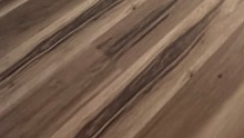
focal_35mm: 71
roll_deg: +0.6
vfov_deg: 10.8
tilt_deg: -6.9
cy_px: -285
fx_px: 460
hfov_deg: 28.6
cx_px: 220
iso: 1000
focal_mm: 2.22
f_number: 2.2
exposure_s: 1/60
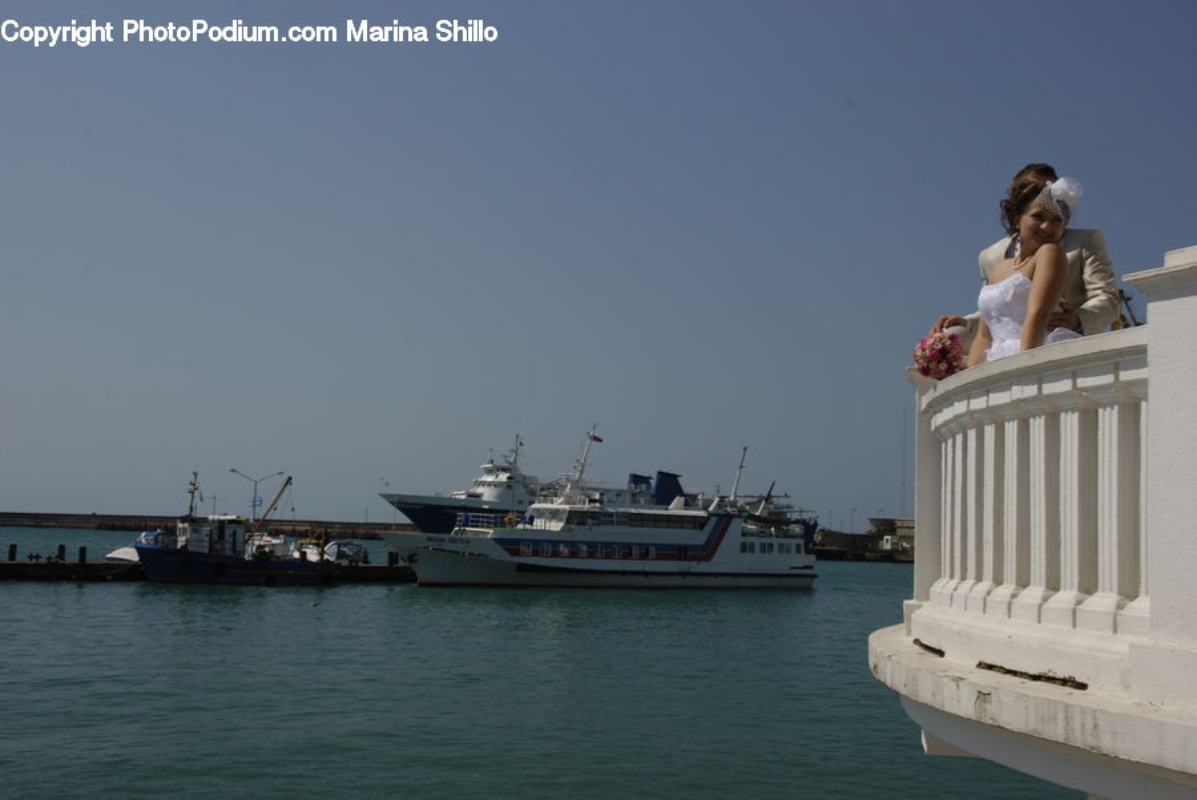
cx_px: 598
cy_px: 400
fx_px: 1448
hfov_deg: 44.9
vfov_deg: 30.9
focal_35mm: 44
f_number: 16
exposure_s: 1/100
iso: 125
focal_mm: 29
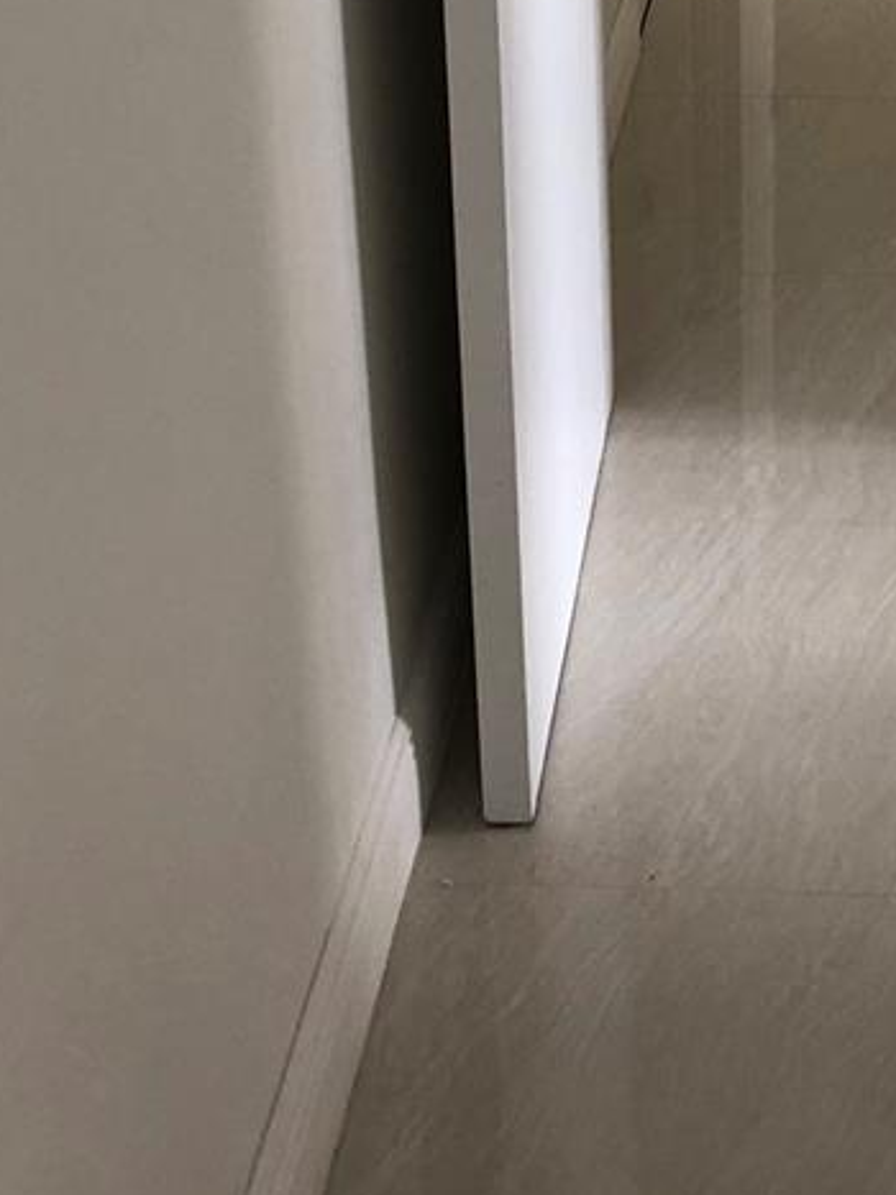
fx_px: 2486
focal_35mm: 72
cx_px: 806
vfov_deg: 25.0
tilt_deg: -15.9
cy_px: -141
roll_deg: +0.3
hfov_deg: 20.0
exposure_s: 1/24
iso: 40
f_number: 1.8
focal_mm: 4
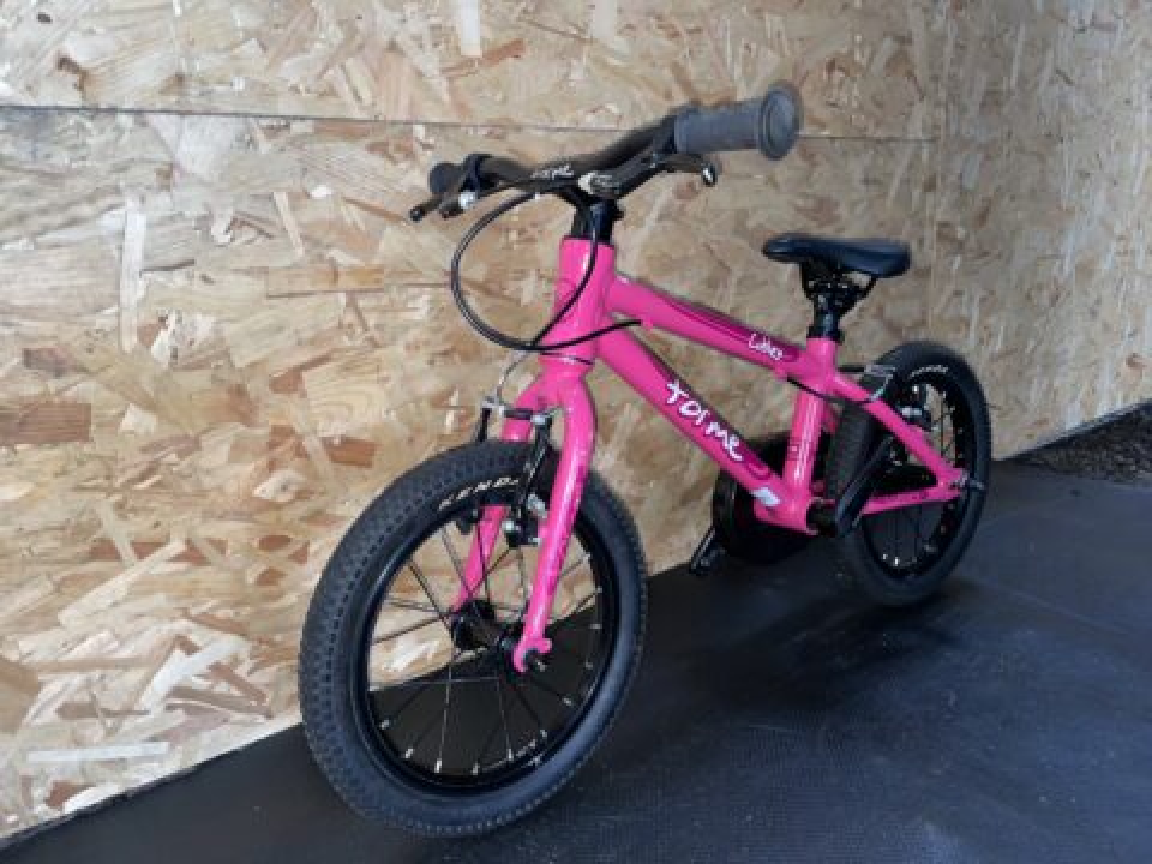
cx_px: 576
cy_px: 432
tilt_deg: -14.3
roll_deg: +3.1
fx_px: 865
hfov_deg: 67.3
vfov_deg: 53.1
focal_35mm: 26
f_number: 1.6
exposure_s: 1/14
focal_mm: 4.2
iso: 40
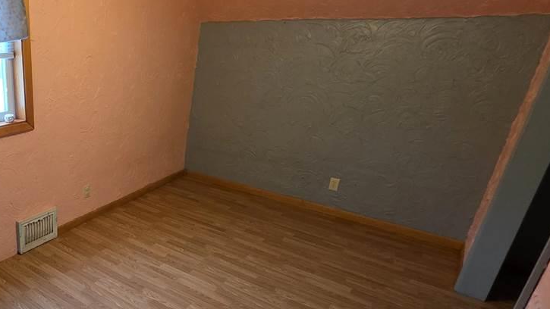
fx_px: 365
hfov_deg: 64.1
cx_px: 74
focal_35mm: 25
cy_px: 188
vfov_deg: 45.7
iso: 500
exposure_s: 1/60
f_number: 1.9
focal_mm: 2.2
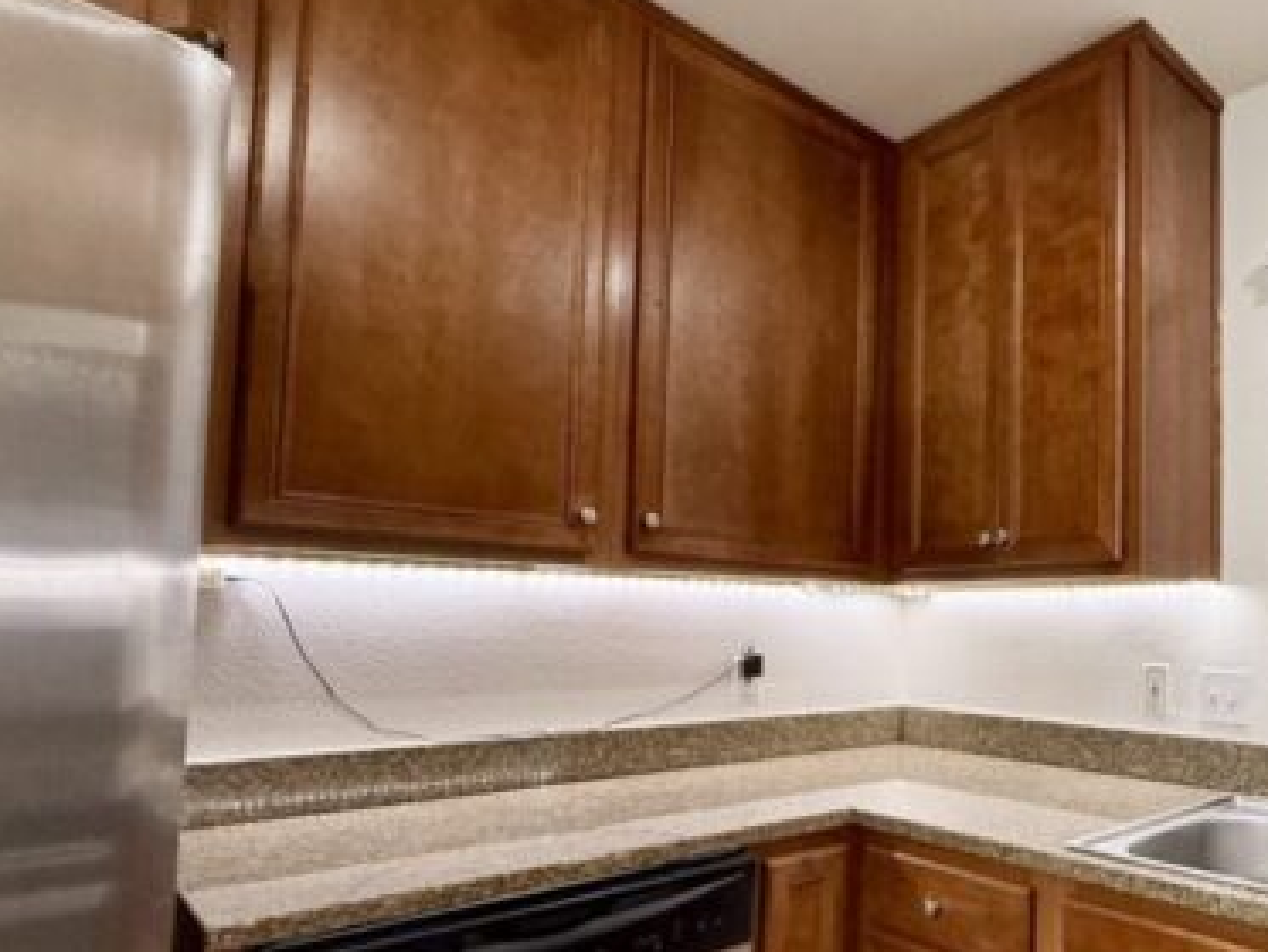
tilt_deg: +4.0
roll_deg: -0.7
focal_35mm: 24
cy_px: 581
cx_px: 1074
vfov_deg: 56.3
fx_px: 879
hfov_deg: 63.1
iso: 250
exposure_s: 1/60
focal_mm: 2.22
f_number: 2.2
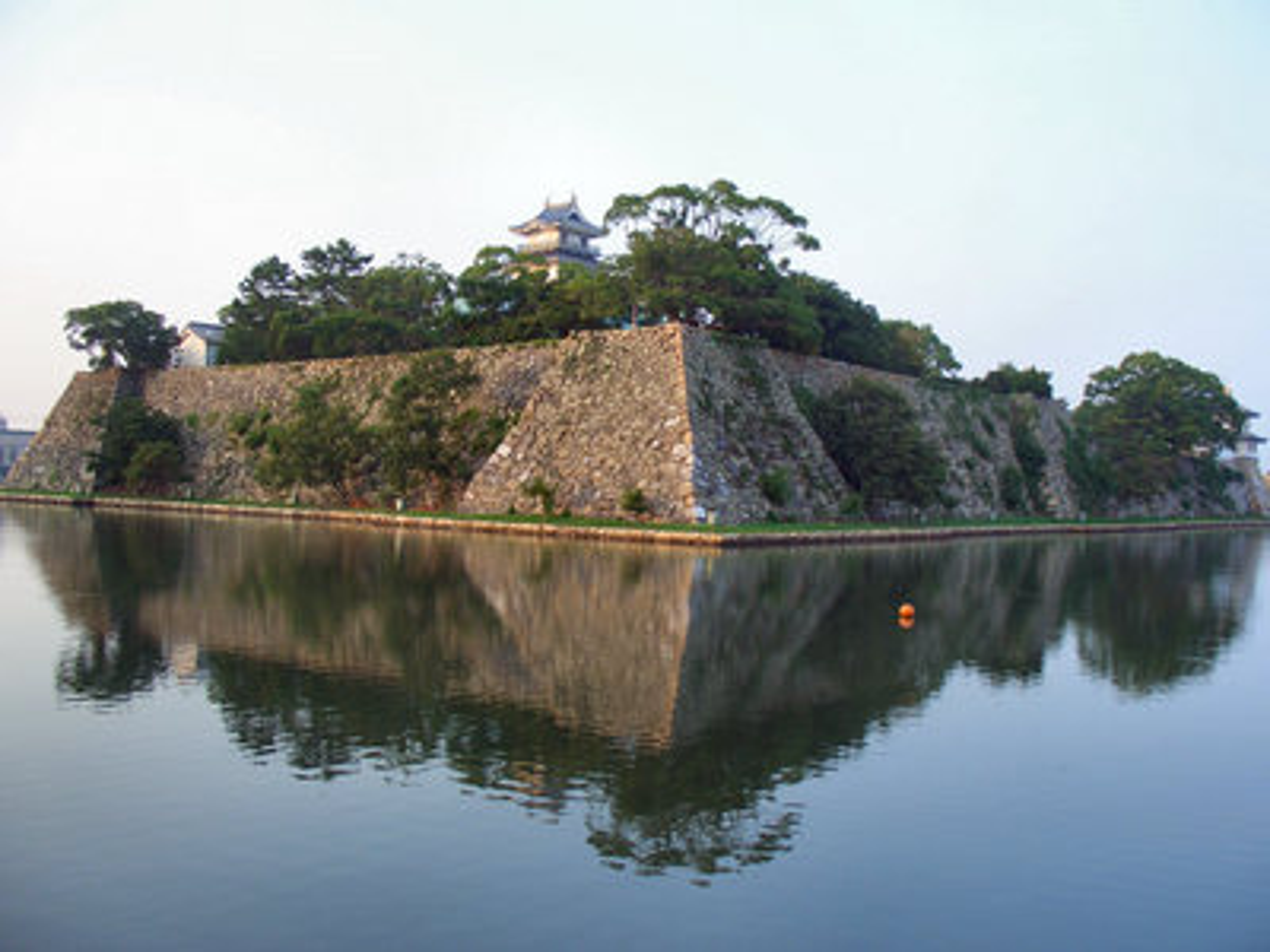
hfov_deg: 55.4
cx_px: 635
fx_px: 1211
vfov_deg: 42.9
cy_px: 476
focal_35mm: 33
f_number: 3.5
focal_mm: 7.1
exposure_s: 1/100
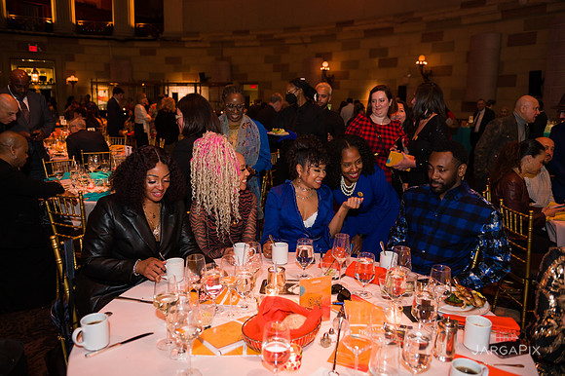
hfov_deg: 65.5
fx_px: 439
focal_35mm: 28
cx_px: 282
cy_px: 188
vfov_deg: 46.4
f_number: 4
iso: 1600
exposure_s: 1/200
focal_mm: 28
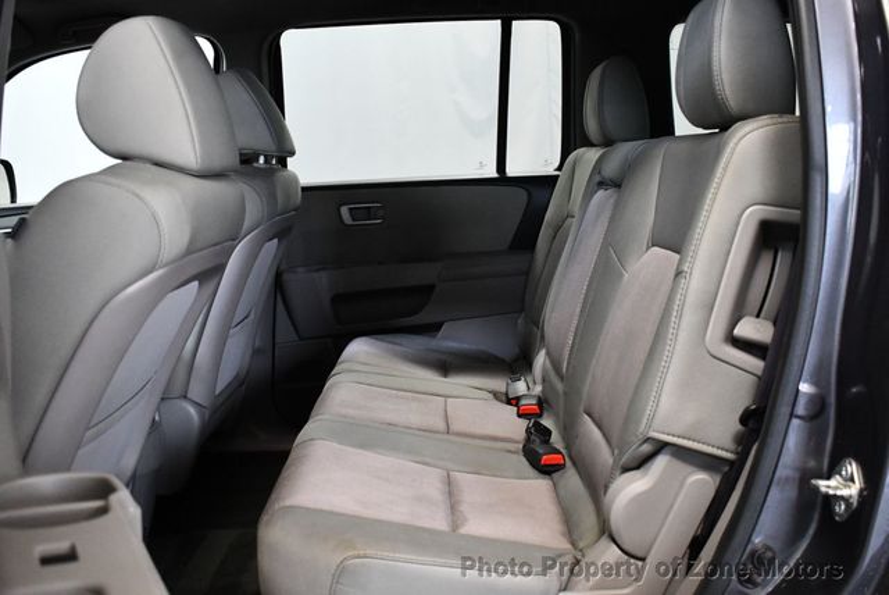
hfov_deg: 53.1
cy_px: 298
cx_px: 444
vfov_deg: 36.9
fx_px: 890
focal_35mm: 36
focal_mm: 18
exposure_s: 1/125
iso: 2800
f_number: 3.5
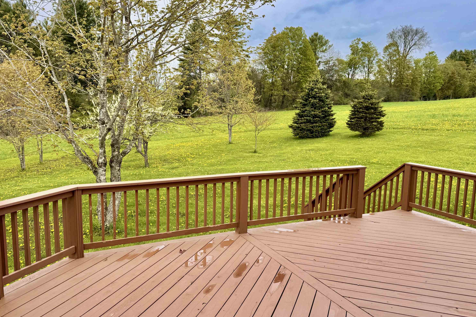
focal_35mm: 26
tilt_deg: -9.4
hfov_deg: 69.4
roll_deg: +2.1
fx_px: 344
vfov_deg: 49.5
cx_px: 242
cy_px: 167
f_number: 1.78
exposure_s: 1/1678
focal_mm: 6.76
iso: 80
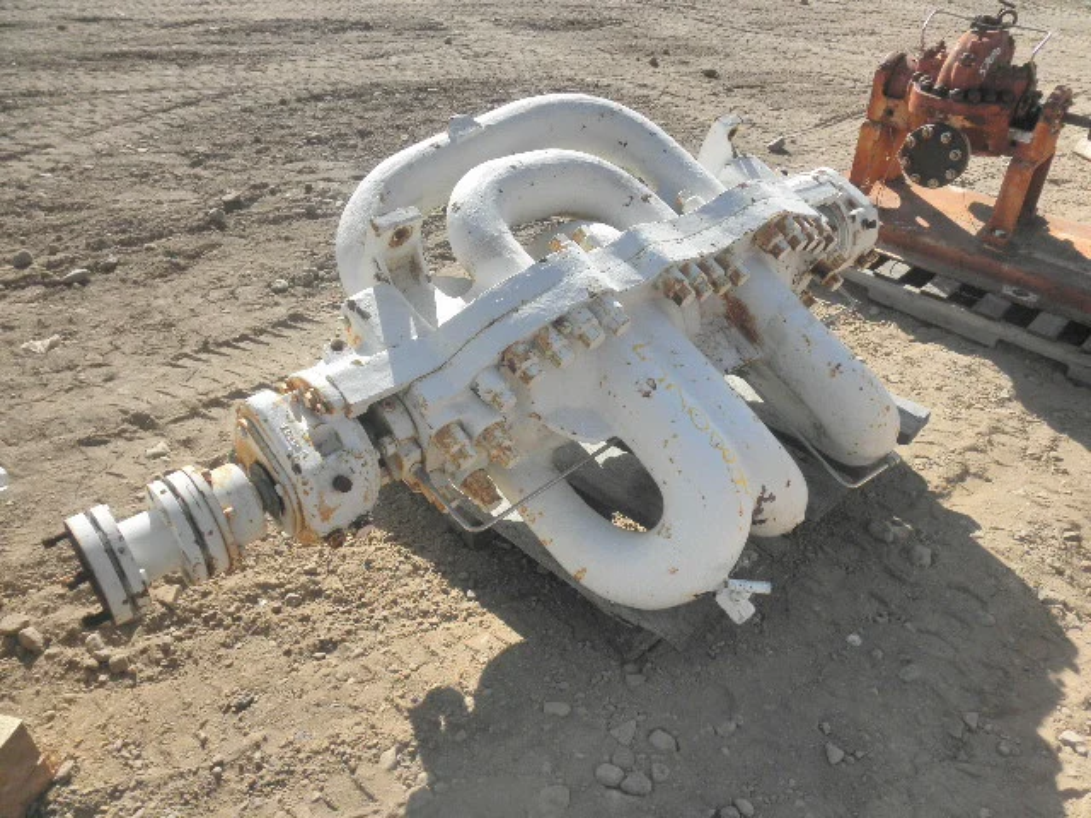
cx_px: 546
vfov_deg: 49.7
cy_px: 409
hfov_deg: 63.4
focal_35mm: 28
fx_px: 882
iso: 64
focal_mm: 5
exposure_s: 1/125
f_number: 8.5
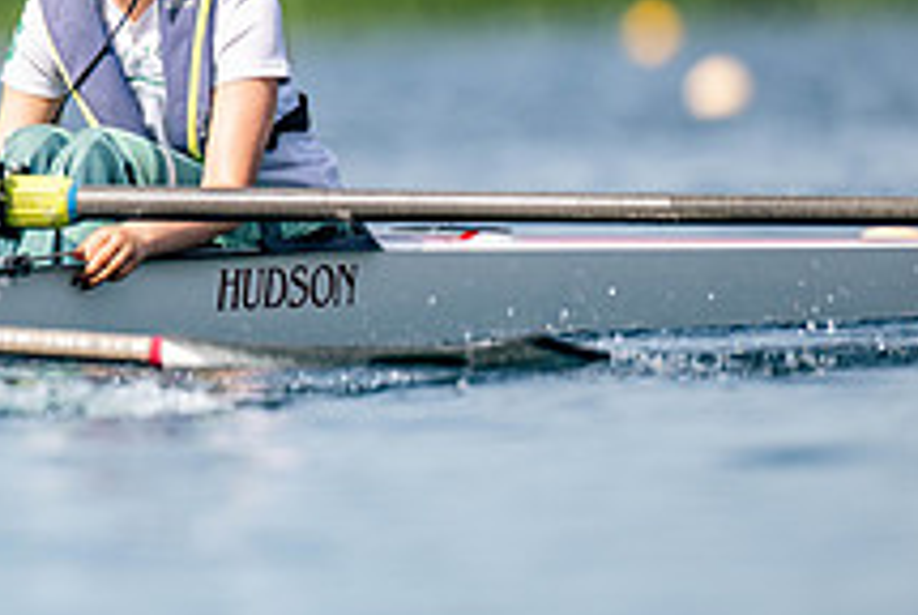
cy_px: 19
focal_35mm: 1615
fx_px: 41238
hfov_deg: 1.3
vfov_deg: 0.9
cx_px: -184
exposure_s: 1/2500
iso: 160
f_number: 4
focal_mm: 600
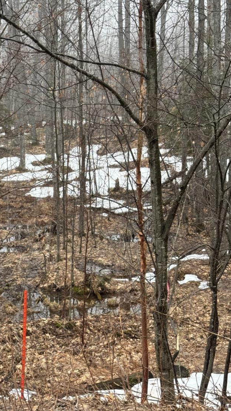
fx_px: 751
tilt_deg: -13.0
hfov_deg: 17.4
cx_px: 56
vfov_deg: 30.5
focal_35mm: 69
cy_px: 238
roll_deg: +1.5
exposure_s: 1/1059
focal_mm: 6.76
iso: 64
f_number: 1.78
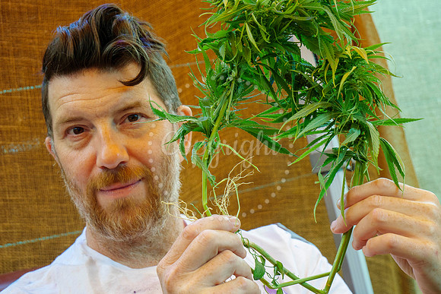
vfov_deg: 18.9
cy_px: 147
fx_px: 882
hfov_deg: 28.1
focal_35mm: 72
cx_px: 220
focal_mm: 36
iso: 400
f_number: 5.6
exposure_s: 1/80
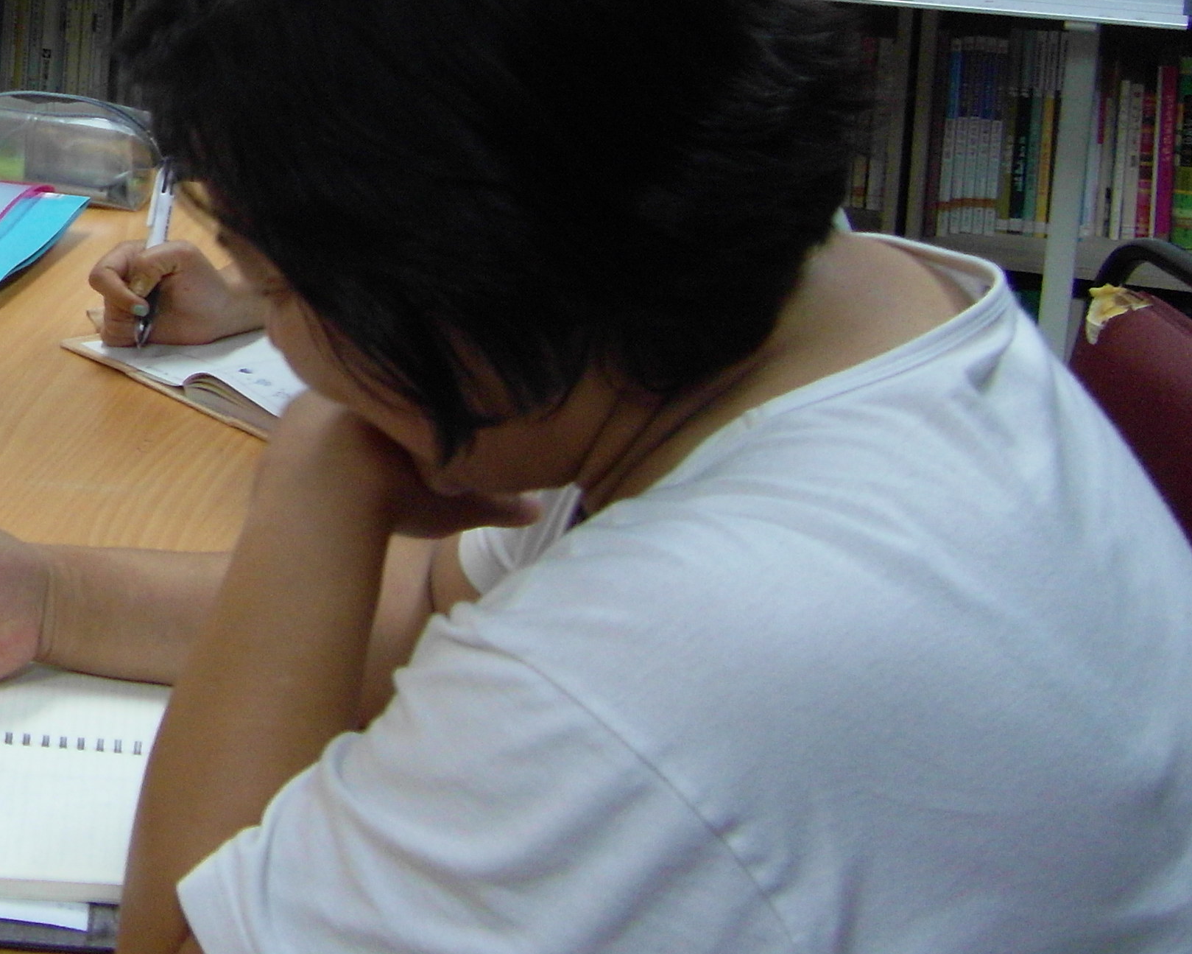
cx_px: -224
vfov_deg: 20.2
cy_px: 72
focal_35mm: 74
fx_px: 2610
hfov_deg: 23.6
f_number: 2.8
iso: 120
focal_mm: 6
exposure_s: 1/40
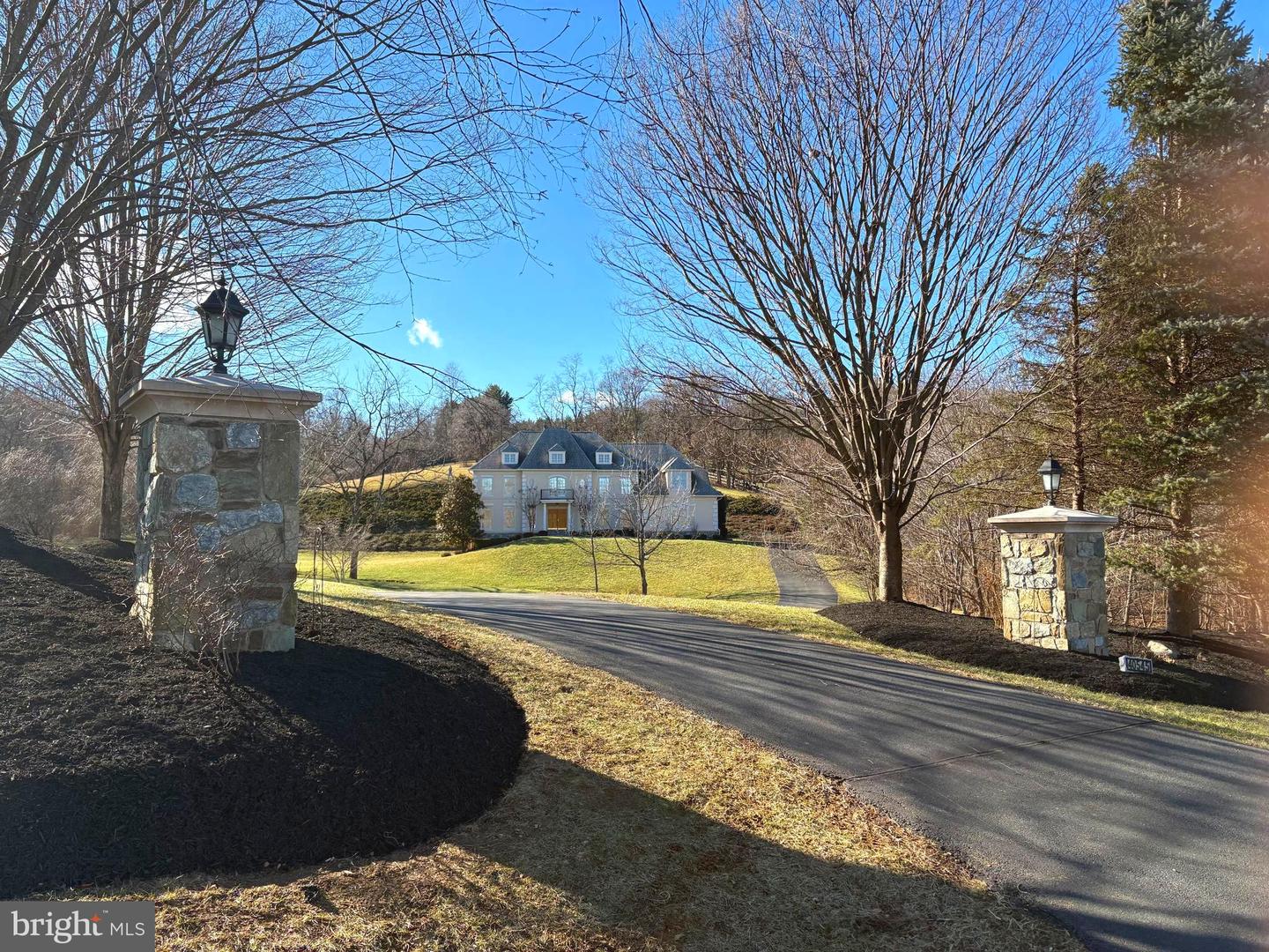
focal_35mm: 26
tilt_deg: +2.6
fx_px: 953
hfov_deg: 67.3
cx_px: 634
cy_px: 476
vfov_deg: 53.1
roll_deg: +2.1
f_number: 1.6
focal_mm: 5.96
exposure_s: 1/1848
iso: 50
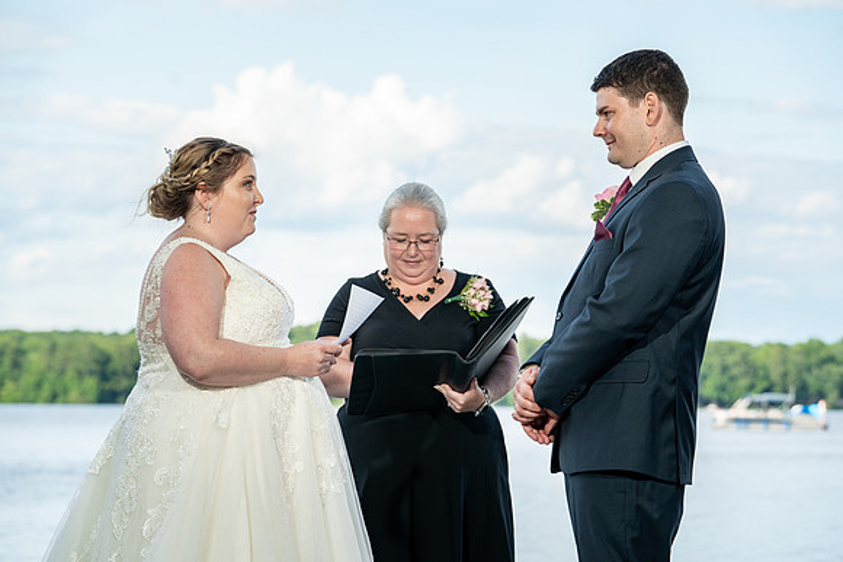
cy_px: 281
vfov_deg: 12.7
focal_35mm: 108
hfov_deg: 18.9
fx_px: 2529
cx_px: 422
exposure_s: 1/200
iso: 100
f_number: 5.6
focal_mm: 108
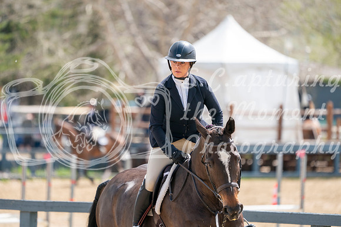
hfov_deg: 5.5
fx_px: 3534
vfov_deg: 3.7
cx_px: 170
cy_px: 114
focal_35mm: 373
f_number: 5.6
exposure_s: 1/400
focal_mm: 373
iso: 200
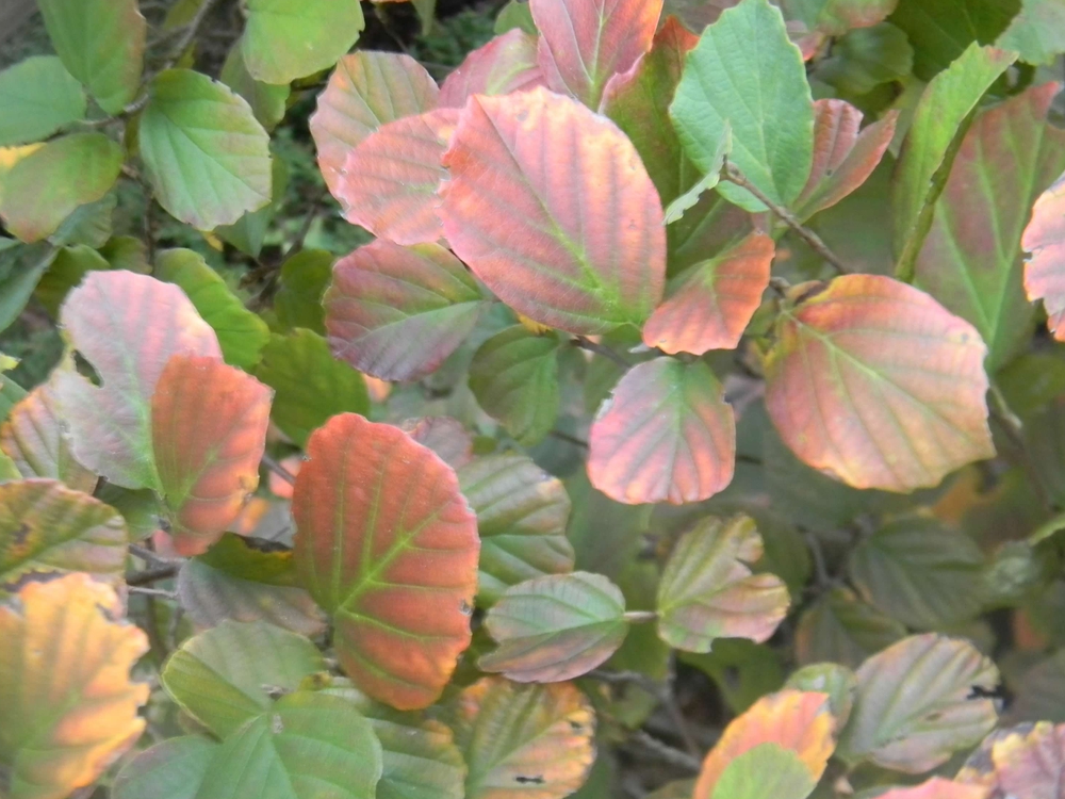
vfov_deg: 33.6
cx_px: 528
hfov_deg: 43.9
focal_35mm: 43
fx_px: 1323
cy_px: 392
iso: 400
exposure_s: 1/8.9
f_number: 4.1
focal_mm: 10.1
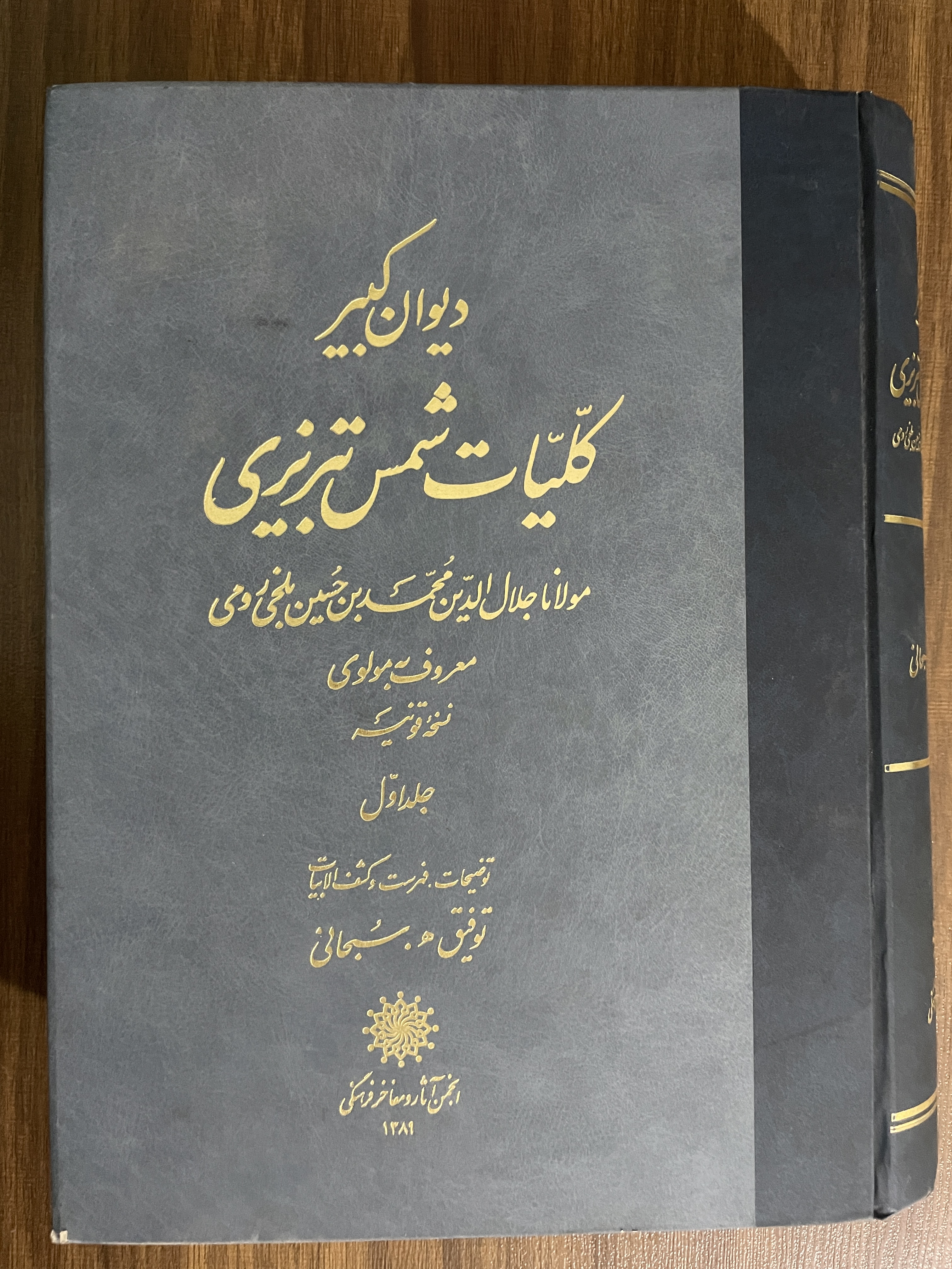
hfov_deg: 53.1
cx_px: 476
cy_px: 634
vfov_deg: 67.3
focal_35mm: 26
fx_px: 953
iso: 800
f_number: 1.6
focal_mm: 4.2
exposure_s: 1/30
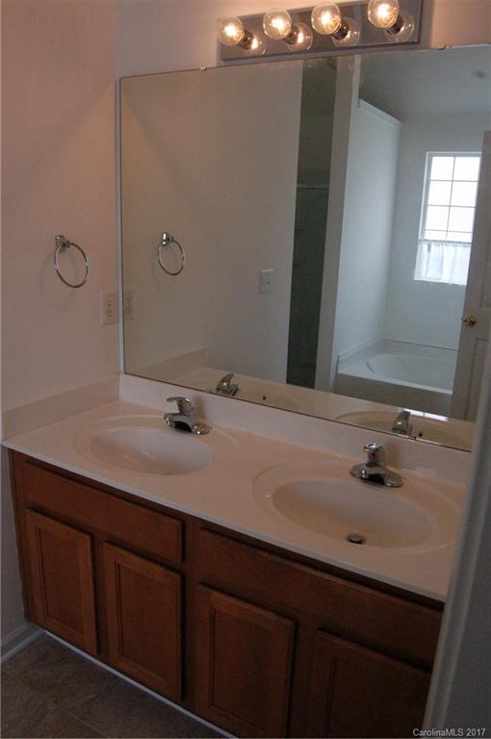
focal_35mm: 27
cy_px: 370
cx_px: 246
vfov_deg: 67.4
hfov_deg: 47.8
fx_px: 554
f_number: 9
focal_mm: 18
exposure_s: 1/320
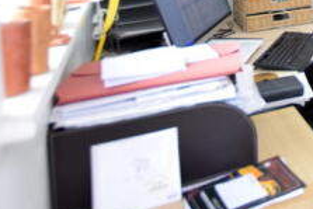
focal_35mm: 48
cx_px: 439
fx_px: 422
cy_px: -71
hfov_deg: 29.5
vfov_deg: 24.0
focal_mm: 11
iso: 560
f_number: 4
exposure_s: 1/60
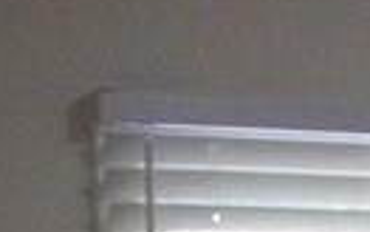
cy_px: 976
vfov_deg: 4.1
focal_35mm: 298
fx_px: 3006
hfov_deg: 6.4
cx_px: 1161
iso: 400
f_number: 3.5
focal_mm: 6.3
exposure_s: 1/33
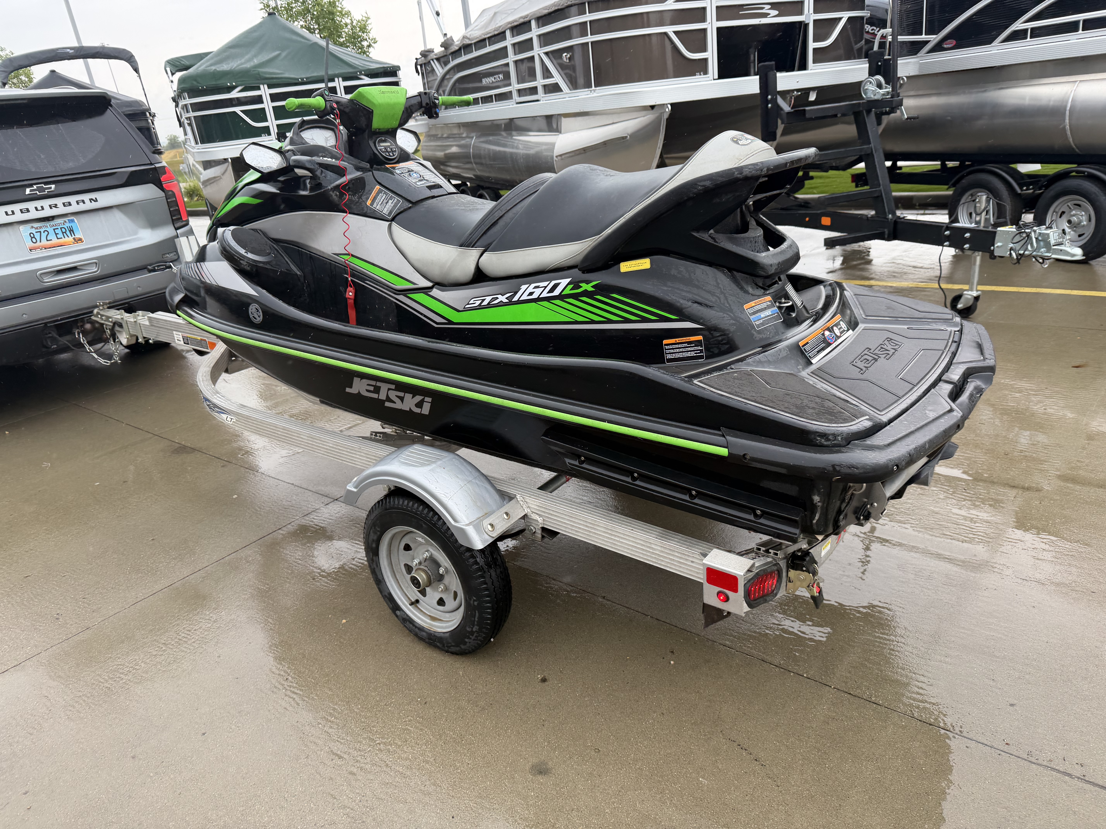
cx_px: 553
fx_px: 767
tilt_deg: -20.0
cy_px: 414
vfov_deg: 56.8
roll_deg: +8.3
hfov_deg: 71.6
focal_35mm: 24
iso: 64
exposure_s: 1/182
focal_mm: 6.76
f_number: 1.78
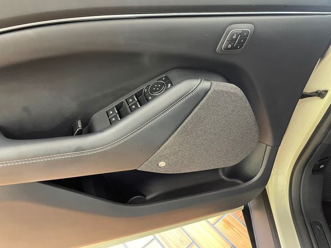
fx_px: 249
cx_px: 166
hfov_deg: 67.3
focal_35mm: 26
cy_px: 124
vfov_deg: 53.1
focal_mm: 4.2
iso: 320
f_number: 1.6
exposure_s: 1/50
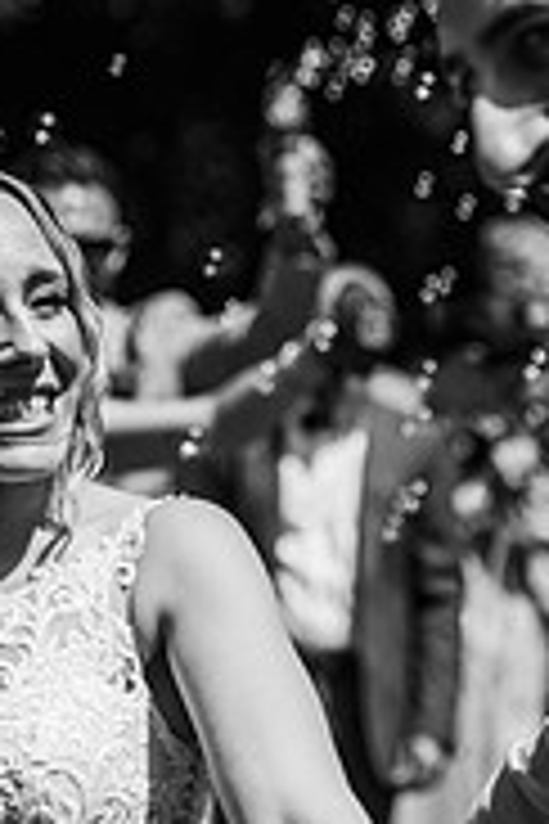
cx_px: 281
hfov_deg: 6.6
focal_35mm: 209
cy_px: 419
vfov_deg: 9.8
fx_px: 4781
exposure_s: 1/2000
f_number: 4
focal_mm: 85
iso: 100
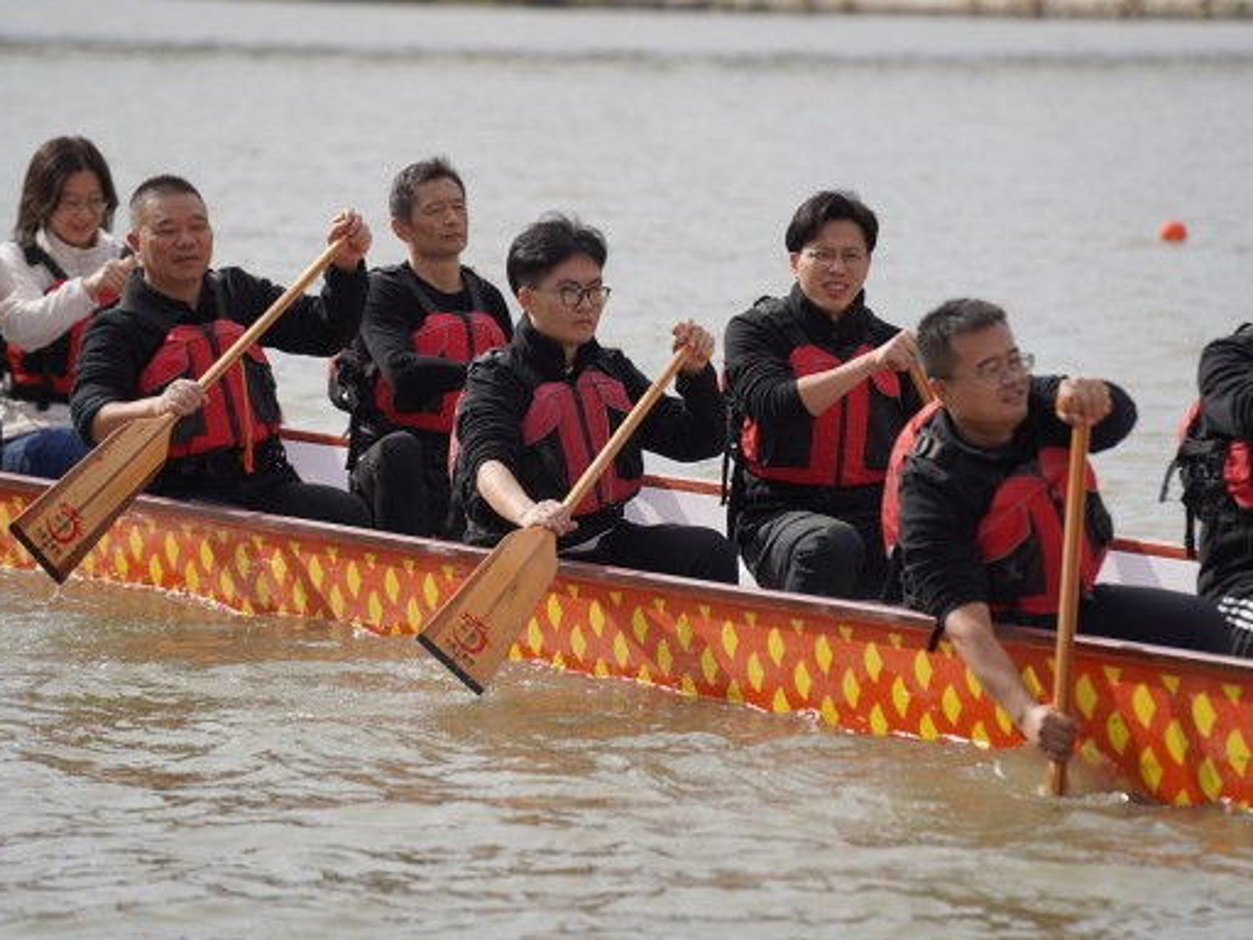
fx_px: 7348
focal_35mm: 203
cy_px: 455
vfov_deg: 7.3
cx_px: 663
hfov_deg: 9.7
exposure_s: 1/1000
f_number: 4.5
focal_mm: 180
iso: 100
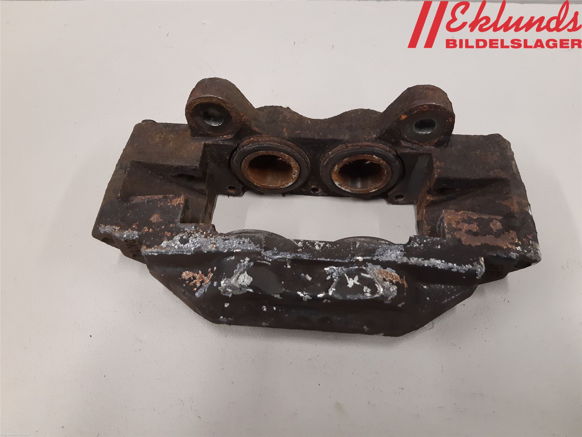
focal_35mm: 26
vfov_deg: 53.1
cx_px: 291
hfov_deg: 67.3
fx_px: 437
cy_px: 218
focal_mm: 3.93
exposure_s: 1/50
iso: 200
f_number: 1.7
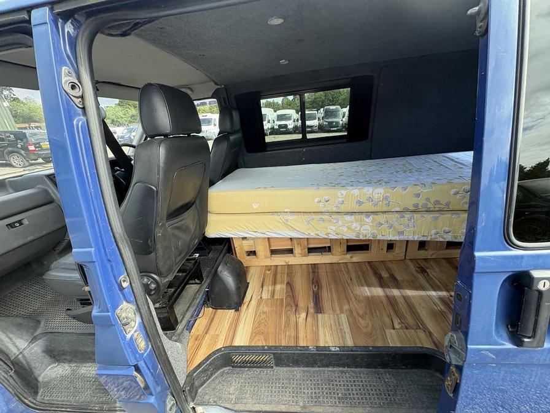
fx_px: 222
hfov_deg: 102.1
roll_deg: +2.9
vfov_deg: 85.7
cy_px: 206
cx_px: 275
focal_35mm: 14
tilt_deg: -9.7
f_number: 2.2
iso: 40
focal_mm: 2.22
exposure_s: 1/164
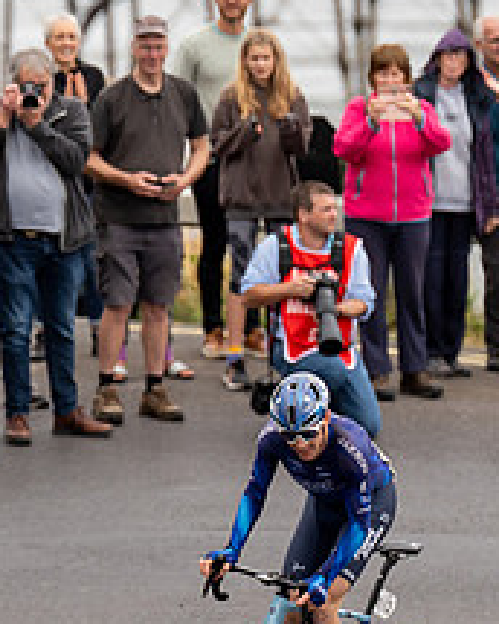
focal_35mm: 580
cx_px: -174
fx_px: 10707
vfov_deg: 3.3
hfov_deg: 2.7
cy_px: 280
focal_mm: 200
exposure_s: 1/1000
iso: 320
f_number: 3.5
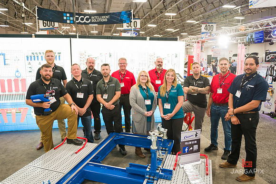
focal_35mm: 27
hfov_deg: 67.4
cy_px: 92
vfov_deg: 47.9
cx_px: 138
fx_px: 207
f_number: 3.2
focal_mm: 27
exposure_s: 1/125
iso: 1600
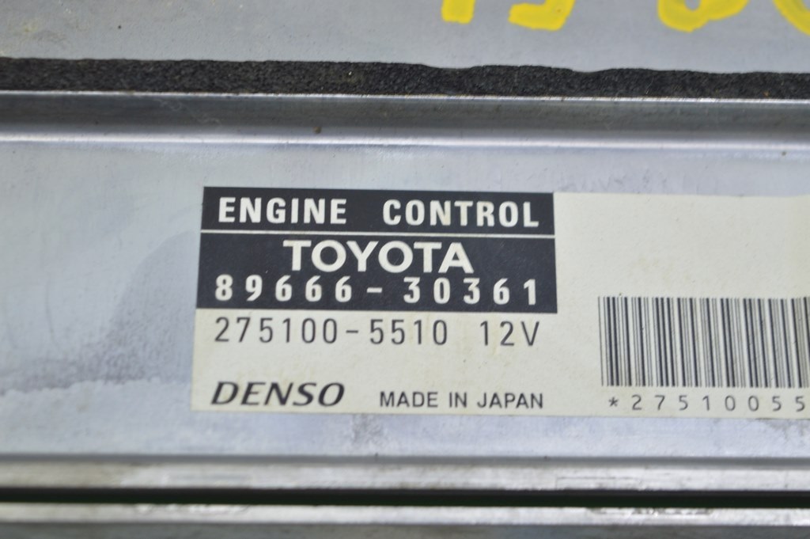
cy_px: 270
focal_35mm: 82
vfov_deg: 16.5
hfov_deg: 24.6
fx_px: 1855
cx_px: 405
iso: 400
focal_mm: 55
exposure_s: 1/20
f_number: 5.6
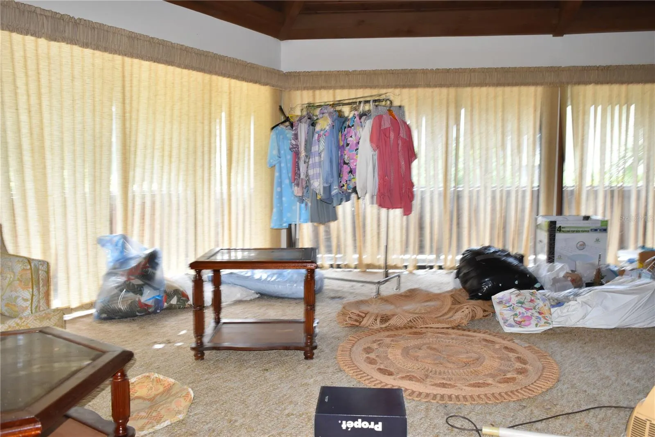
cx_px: 328
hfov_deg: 67.4
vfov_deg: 47.9
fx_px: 491
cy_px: 218
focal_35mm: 27
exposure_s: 1/125
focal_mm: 18
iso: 800
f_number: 5.6
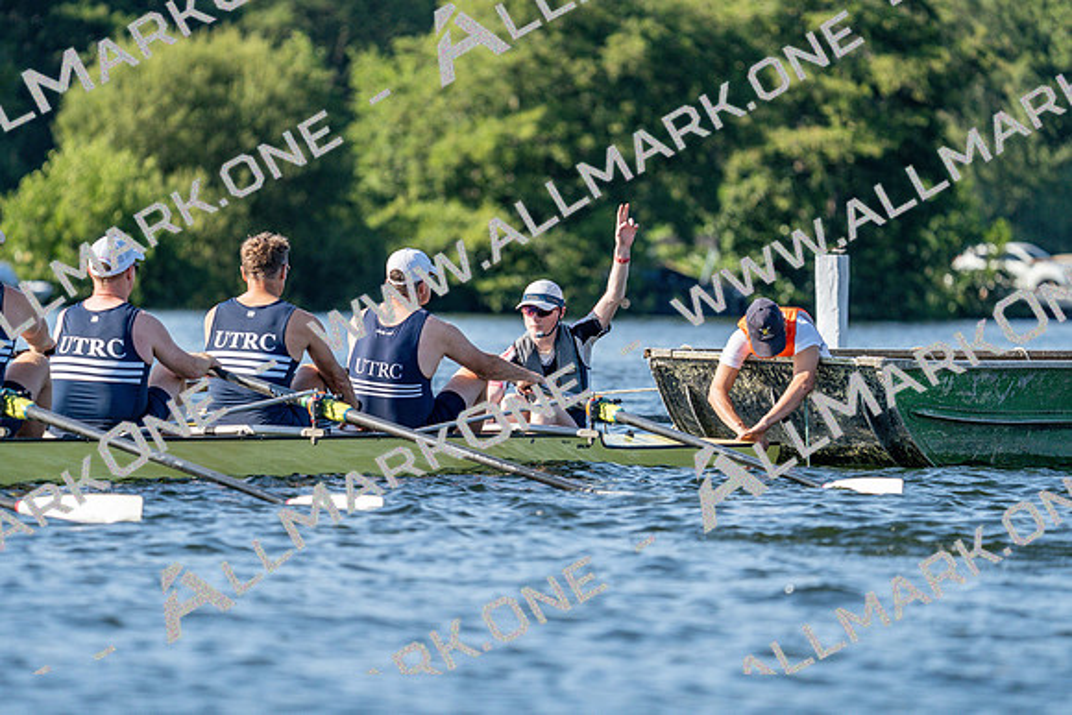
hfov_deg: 5.7
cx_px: 536
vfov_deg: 3.8
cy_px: 358
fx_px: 10782
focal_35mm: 362
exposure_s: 1/1600
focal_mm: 362
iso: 500
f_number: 6.3
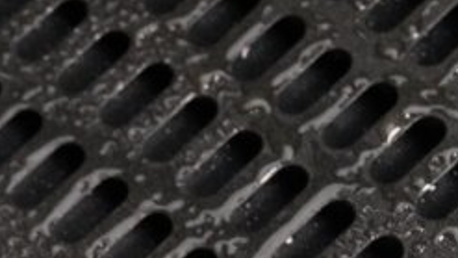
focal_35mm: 239
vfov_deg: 4.9
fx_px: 2903
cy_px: 647
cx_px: -198
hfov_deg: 8.8
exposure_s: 1/640
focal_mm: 47
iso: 1000
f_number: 8
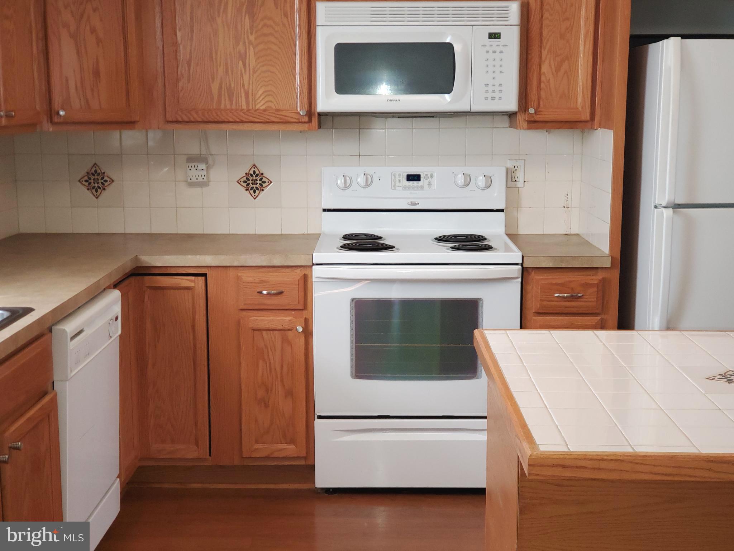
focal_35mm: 52
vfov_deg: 28.0
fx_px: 1103
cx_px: 367
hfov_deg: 36.8
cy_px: 276
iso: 250
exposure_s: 1/30
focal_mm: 6
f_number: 2.4
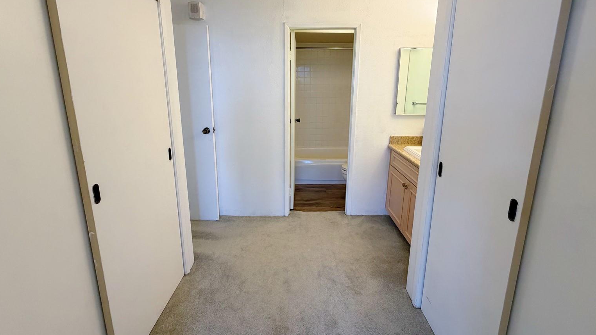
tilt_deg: -10.6
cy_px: 137
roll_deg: +0.2
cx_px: 301
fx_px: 253
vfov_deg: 66.5
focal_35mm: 16
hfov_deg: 99.4
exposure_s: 1/120
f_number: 2.2
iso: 160
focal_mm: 2.22
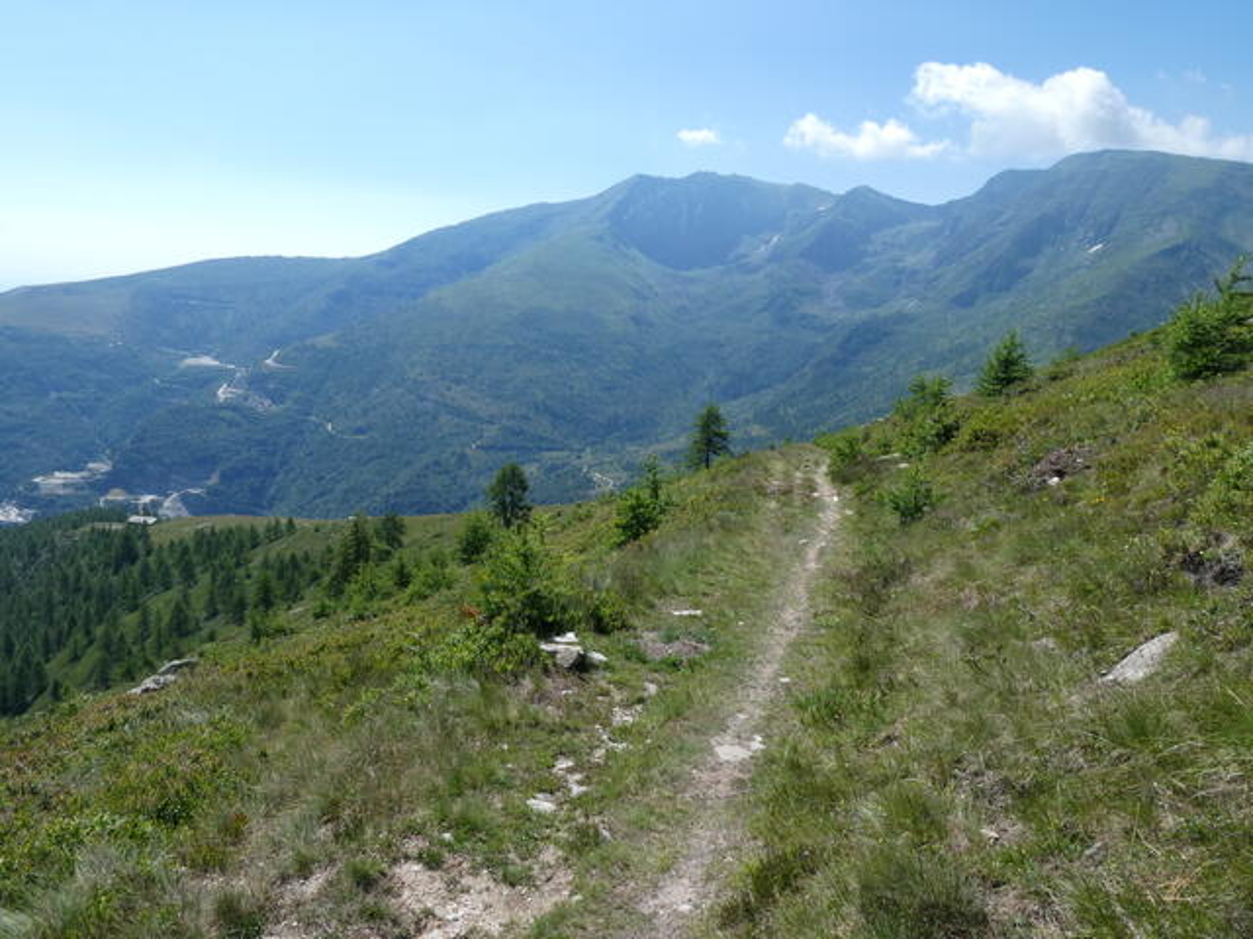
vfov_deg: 56.8
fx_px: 869
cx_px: 626
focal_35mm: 24
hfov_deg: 71.6
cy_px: 470
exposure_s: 1/400
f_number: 5
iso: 80
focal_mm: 4.3
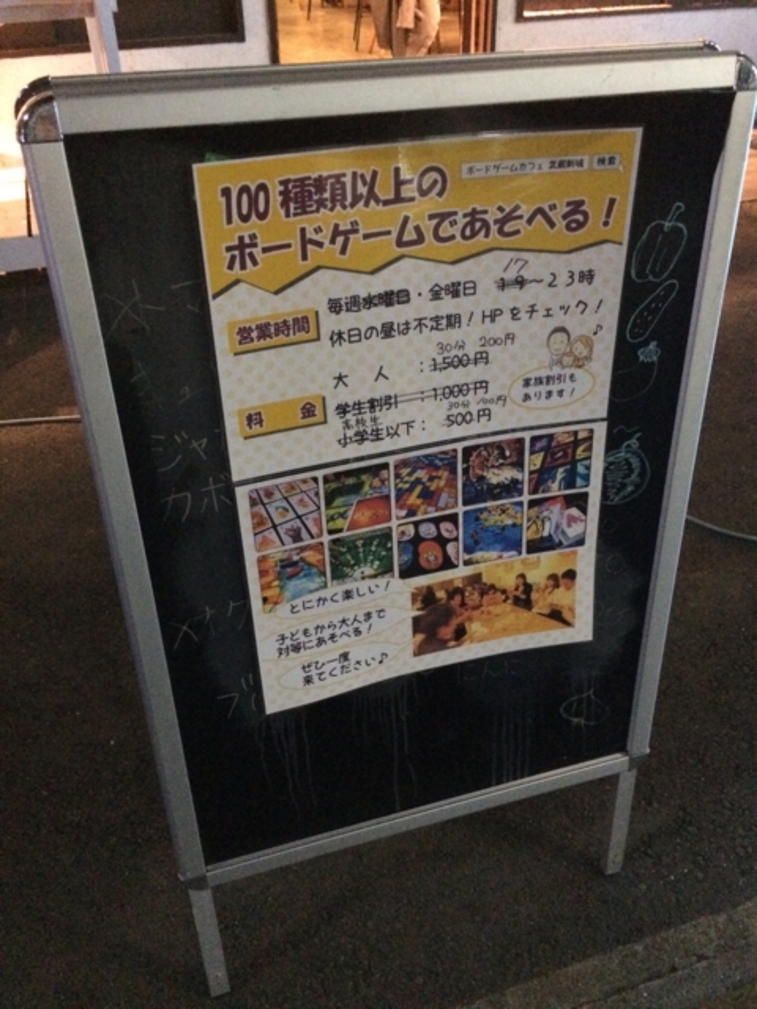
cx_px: 378
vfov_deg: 61.7
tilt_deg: -34.3
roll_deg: +1.6
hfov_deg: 48.2
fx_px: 846
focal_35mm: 29
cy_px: 504
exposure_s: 1/15
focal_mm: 4.15
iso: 800
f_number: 2.2
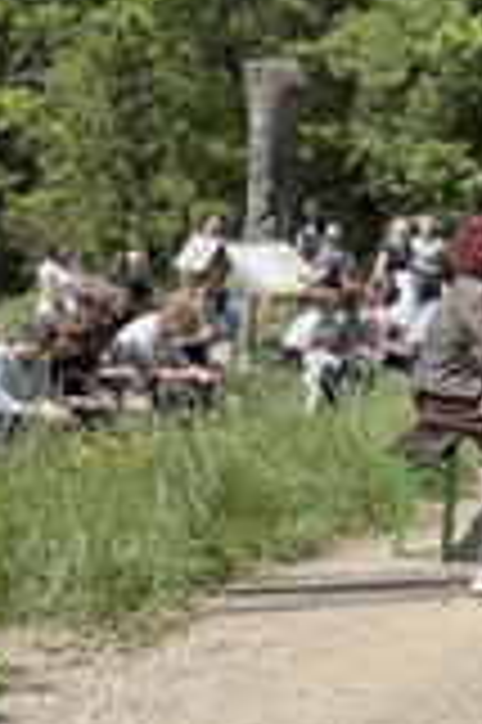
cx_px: 734
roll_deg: -6.0
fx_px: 1409
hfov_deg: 17.4
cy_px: 220
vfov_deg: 28.6
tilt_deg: -1.0
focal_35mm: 70
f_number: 1.78
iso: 80
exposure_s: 1/3021
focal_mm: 6.76
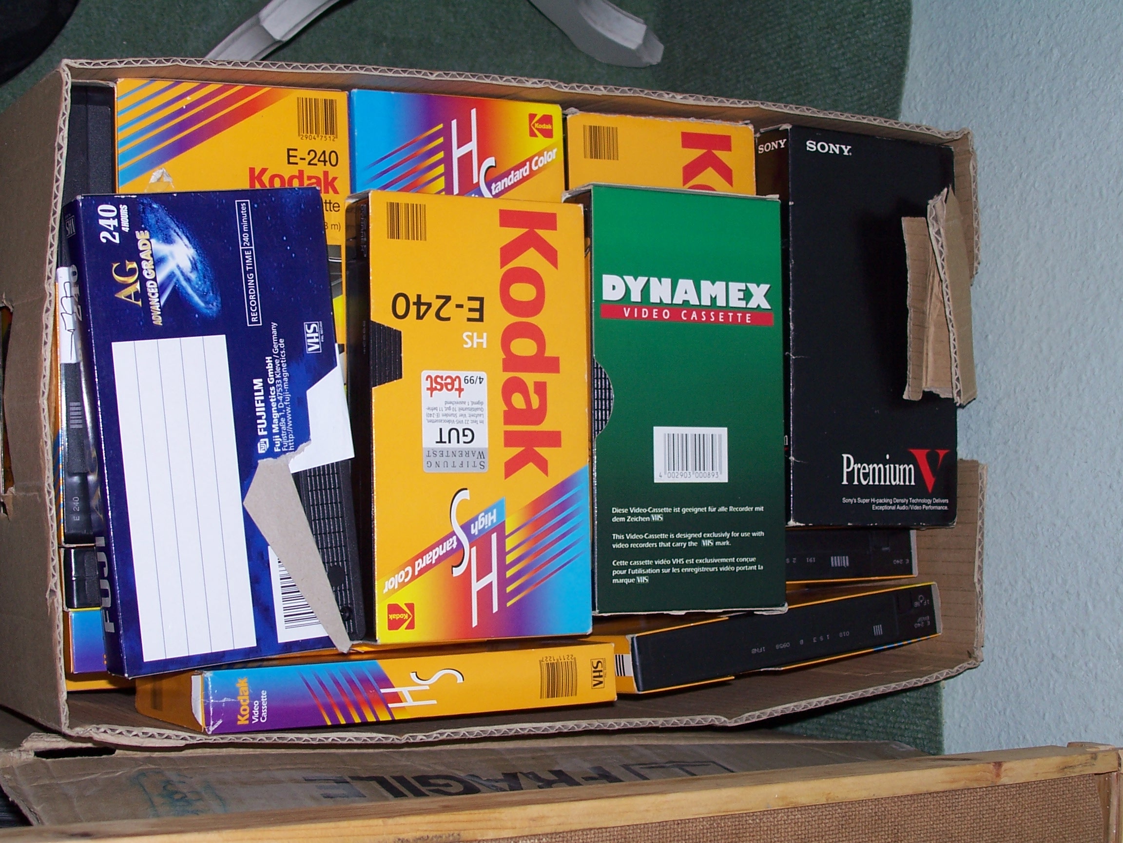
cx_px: 562
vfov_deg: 24.4
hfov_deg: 32.2
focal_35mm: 60
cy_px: 422
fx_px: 1946
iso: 80
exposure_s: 1/90
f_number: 2.8
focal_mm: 10.3
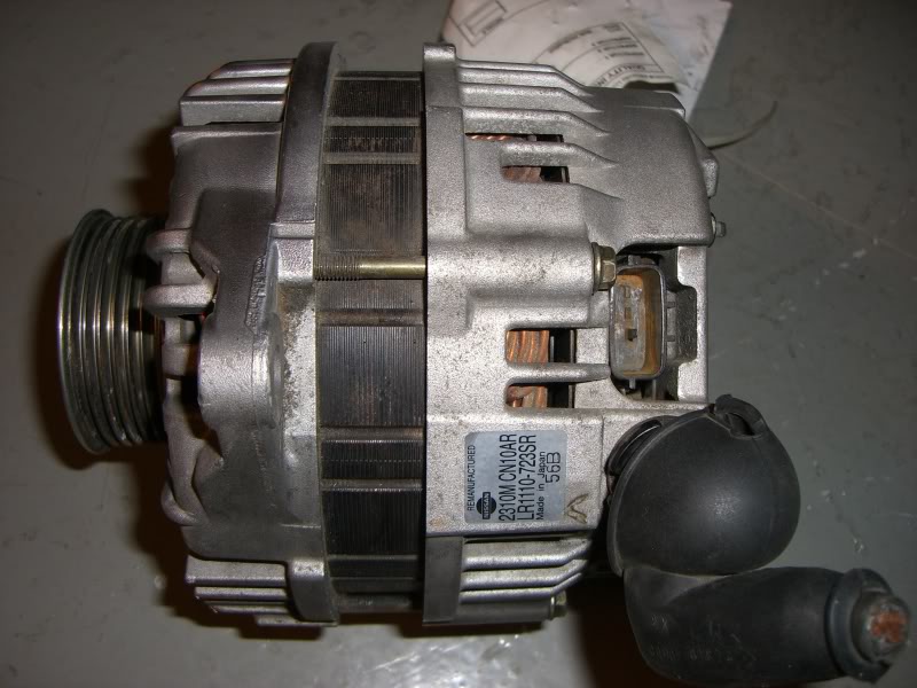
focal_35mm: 38
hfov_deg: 49.0
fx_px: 1007
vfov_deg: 37.7
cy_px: 344
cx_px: 458
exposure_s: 1/60
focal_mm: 6.2
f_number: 2.7
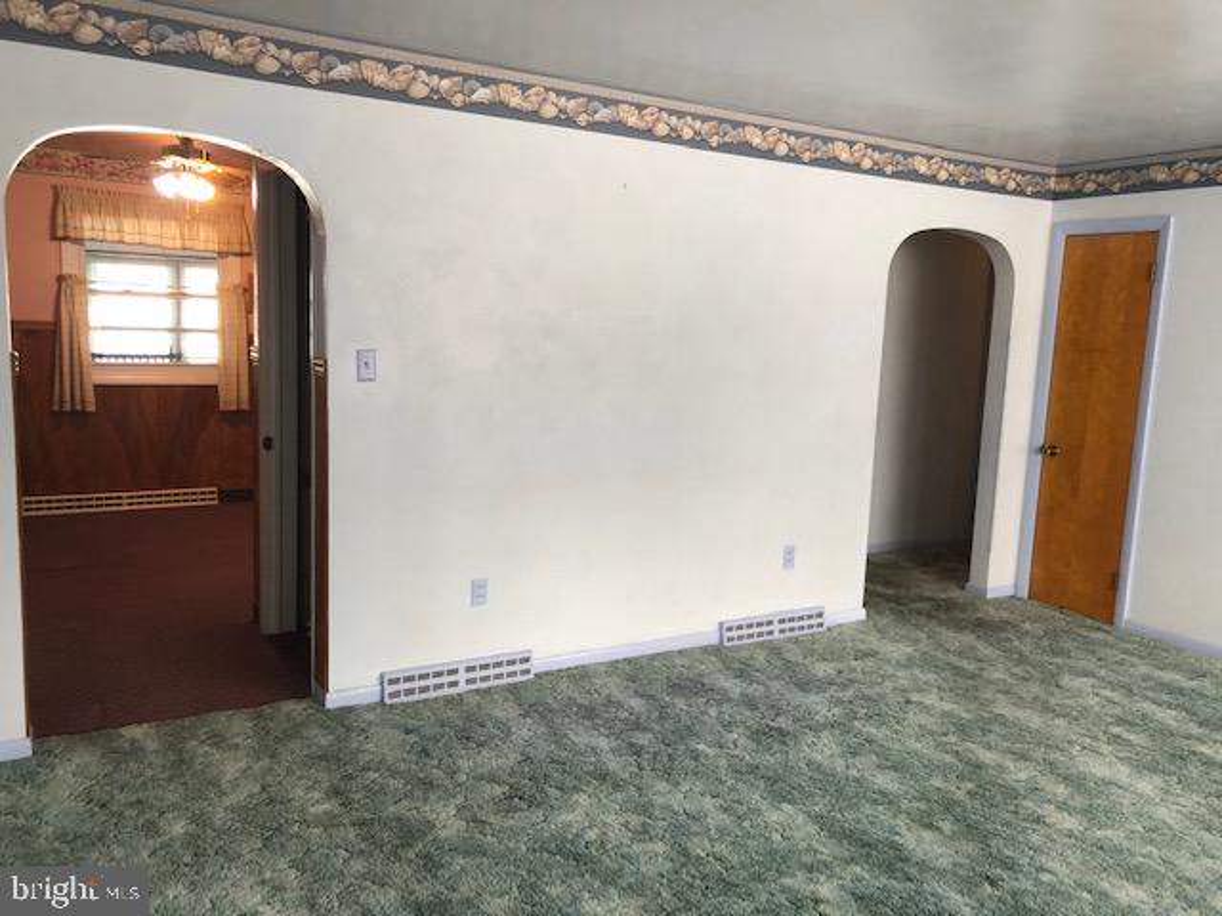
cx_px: 611
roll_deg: -1.6
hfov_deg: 63.4
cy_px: 458
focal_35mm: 28
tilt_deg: -8.2
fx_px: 988
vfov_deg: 49.7
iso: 40
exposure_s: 1/20
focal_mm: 4
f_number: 1.8
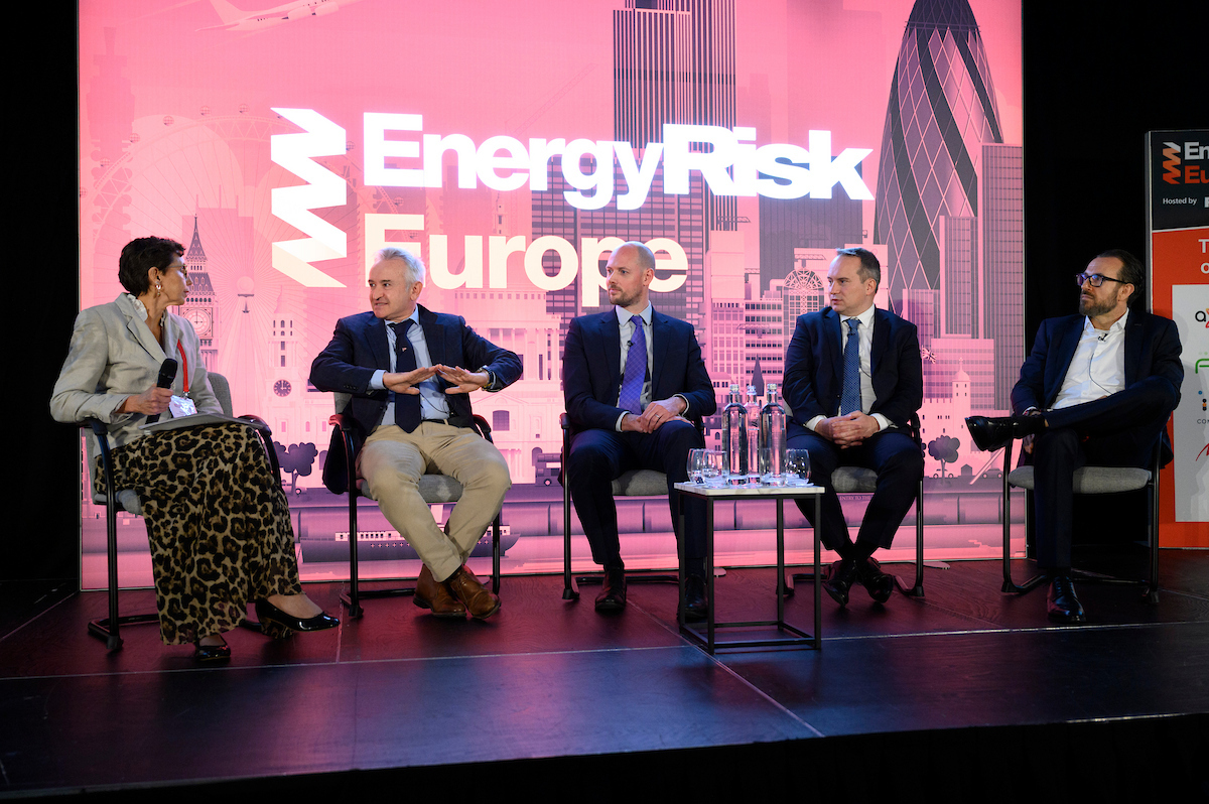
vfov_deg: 37.8
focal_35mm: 35
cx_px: 604
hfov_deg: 54.5
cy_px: 402
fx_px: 1174
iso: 3200
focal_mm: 35
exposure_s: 1/250
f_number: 2.8
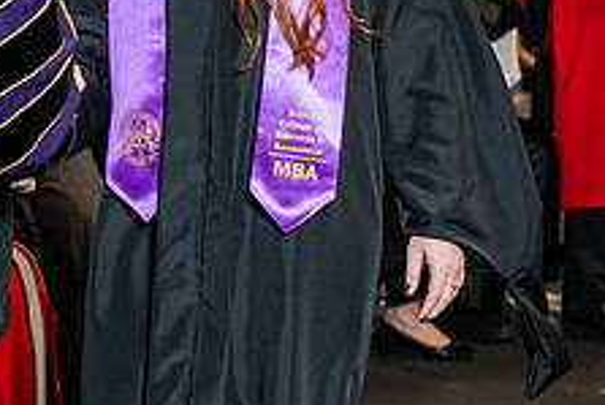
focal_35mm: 182
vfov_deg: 7.5
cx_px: 27
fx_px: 3060
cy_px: -77
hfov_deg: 11.2
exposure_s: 1/200
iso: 2000
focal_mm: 70
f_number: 5
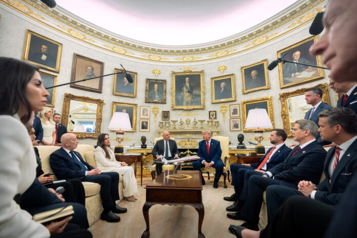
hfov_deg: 96.7
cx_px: 178
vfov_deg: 73.7
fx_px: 159
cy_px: 119
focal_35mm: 16
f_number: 2.8
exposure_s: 1/500
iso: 3200
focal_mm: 16
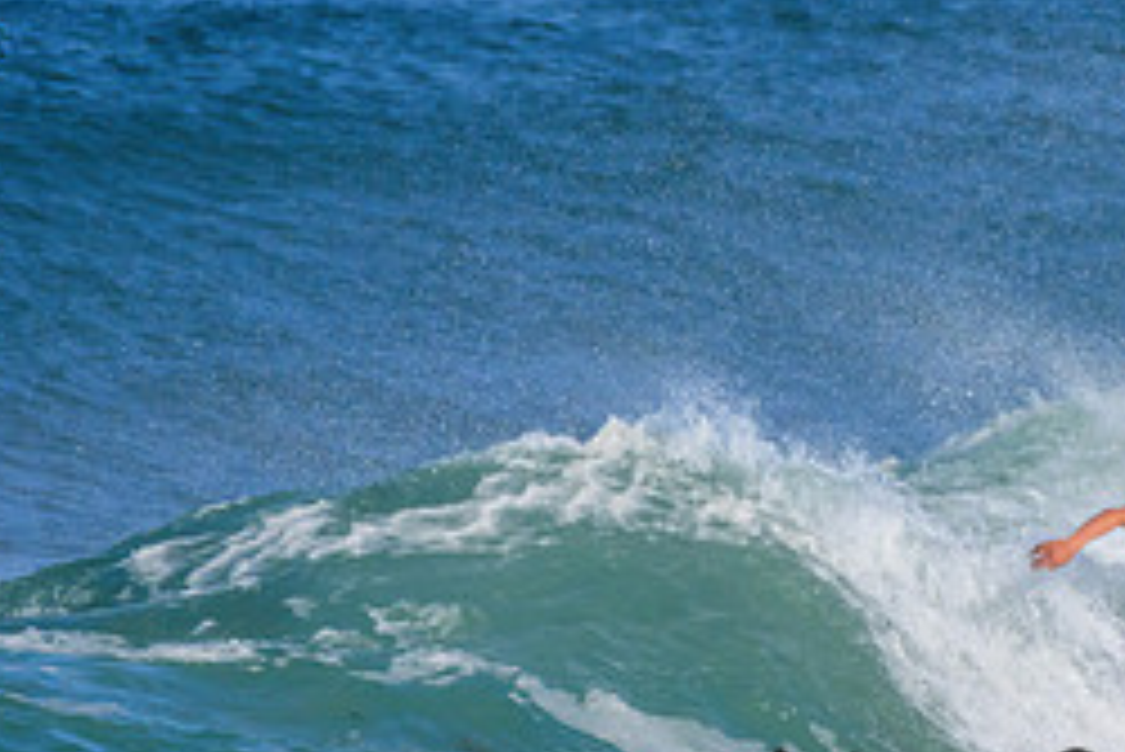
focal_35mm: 2548
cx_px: 1193
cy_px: 695
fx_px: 79668
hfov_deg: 0.8
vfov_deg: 0.5
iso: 1100
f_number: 11
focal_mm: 1000
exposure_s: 1/3200
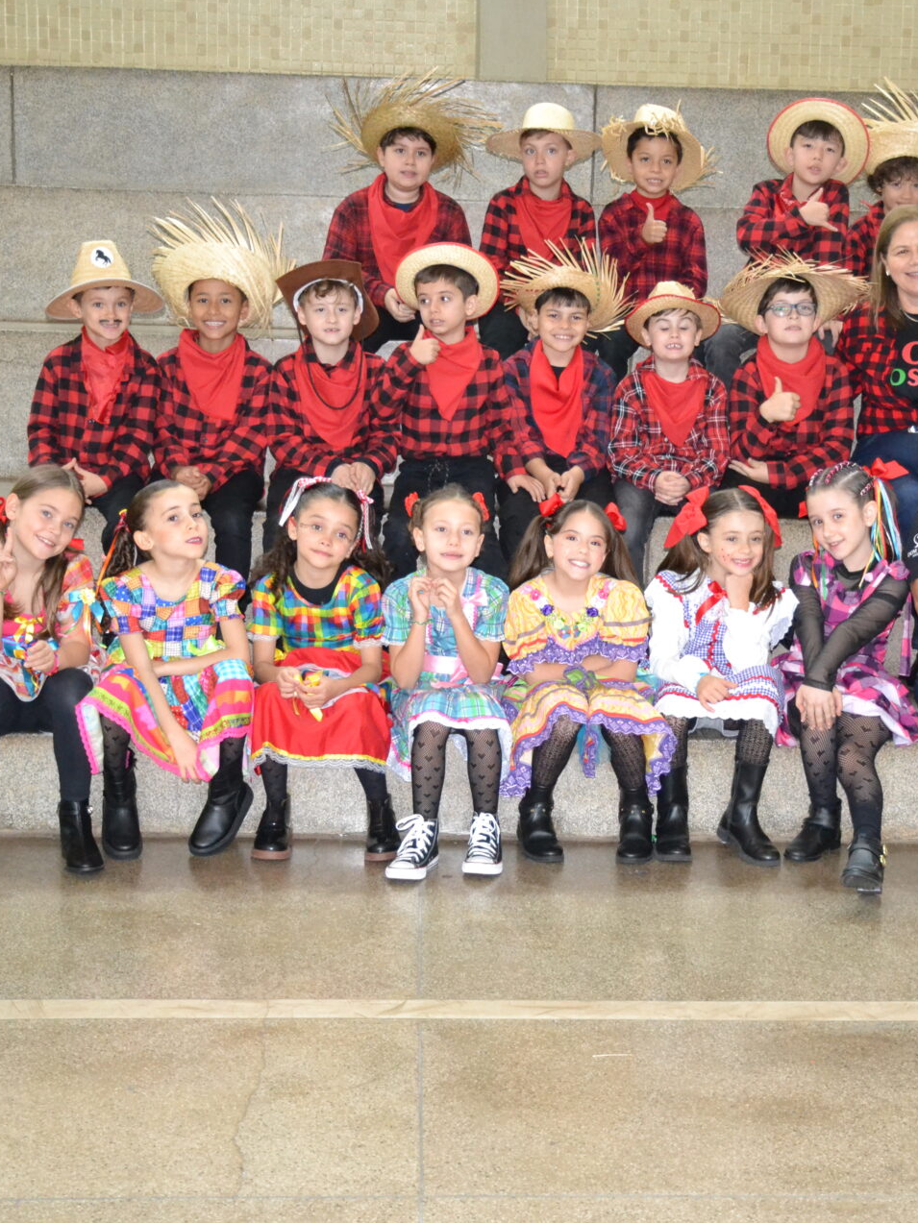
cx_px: 577
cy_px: 610
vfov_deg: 32.8
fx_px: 2076
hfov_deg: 24.9
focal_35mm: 59
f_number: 4
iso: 2800
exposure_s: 1/60
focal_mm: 27
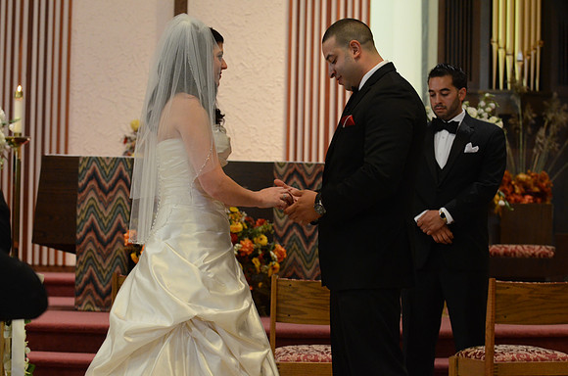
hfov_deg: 19.5
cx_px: 284
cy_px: 188
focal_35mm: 105
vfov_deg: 13.0
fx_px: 1653
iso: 2000
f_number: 5
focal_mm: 70
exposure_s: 1/60
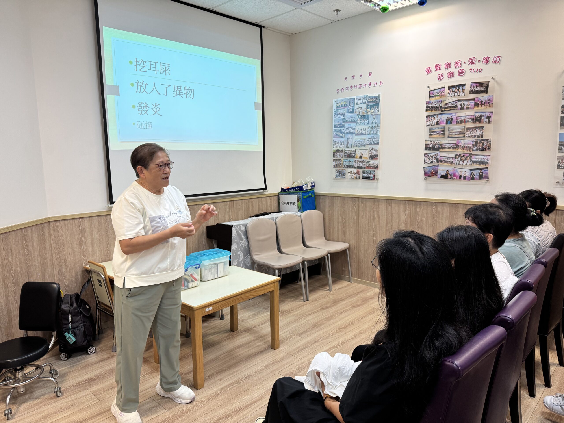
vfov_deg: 56.8
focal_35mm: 24
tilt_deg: -7.7
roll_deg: +0.9
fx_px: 391
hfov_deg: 71.6
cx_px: 282
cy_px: 212
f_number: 1.78
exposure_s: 1/100
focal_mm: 6.76
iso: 125
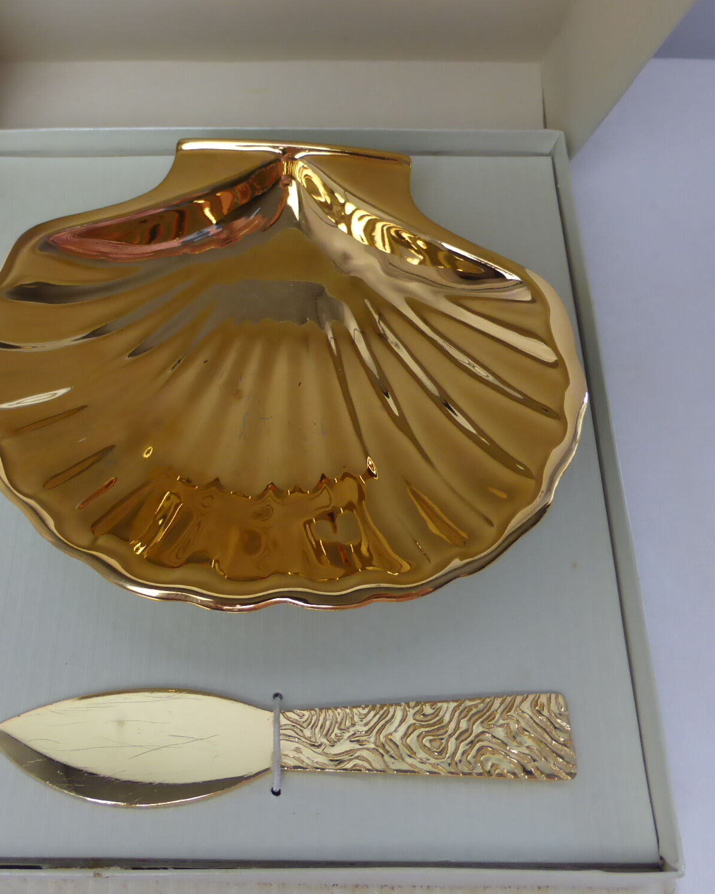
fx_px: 952
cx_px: 264
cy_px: 443
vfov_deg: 50.3
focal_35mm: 36
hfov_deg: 40.8
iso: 250
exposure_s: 1/60
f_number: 3.4
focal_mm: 4.8
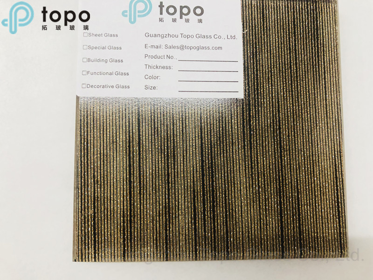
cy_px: 140
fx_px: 312
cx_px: 186
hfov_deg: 61.7
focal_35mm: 29
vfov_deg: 48.2
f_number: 1.8
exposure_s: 1/17
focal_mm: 3.99
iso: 64
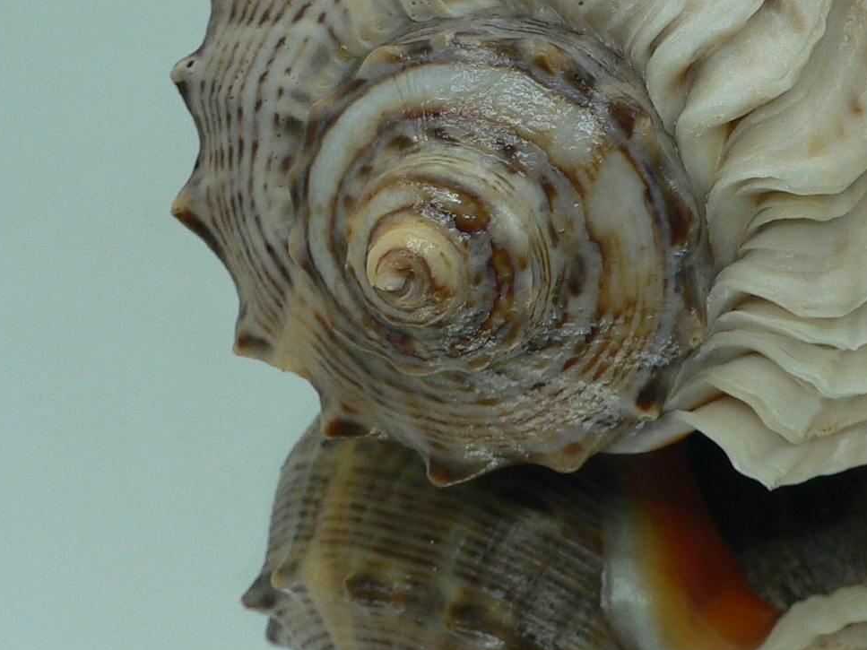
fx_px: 1828
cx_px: 664
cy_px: 160
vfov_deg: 20.0
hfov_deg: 26.3
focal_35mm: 73
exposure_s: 1/60
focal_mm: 4.6
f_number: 2.8
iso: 80
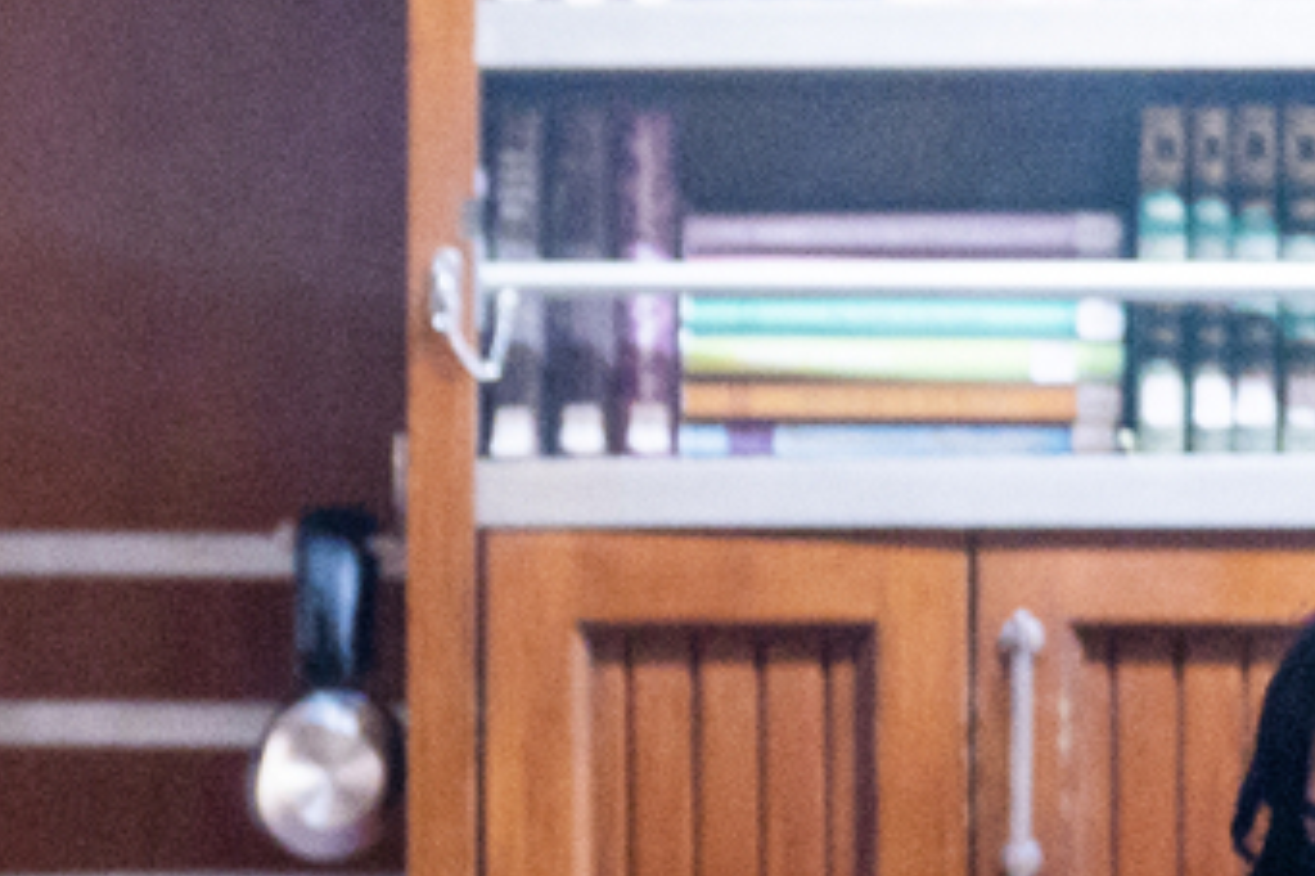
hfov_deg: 4.5
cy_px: 1509
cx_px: -1084
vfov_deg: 3.0
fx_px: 16611
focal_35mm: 455
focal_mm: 98
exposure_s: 1/60
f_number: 2.8
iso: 4000
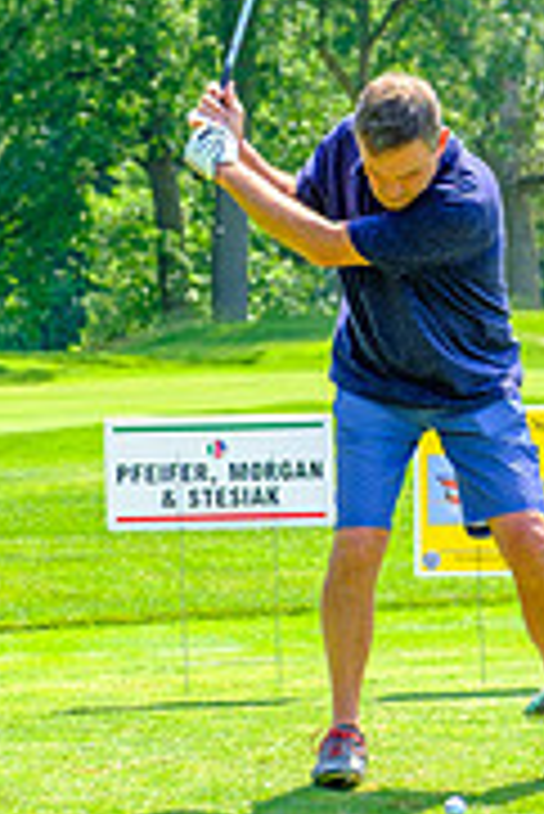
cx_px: 553
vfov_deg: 10.9
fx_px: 4275
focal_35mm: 189
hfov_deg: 7.2
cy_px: 396
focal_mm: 50.5
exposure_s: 1/320
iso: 200
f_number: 4.5
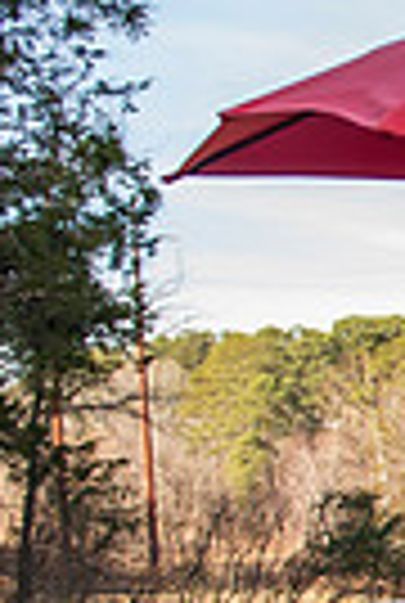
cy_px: 578
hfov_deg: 9.6
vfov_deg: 18.8
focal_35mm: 106
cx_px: 1277
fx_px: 1779
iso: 200
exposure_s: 1/640
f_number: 3.5
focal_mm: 24
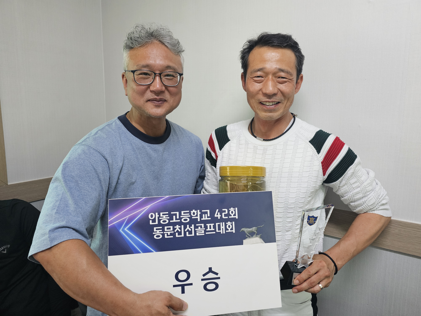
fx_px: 280
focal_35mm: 23
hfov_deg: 73.9
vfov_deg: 58.9
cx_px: 210
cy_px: 158
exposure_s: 1/120
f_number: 1.7
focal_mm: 6.3
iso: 400
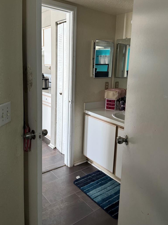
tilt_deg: -12.2
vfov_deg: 63.2
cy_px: 96
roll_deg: -2.5
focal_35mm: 28
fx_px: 181
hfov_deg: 49.7
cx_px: 81
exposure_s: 1/60
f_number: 1.78
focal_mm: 6.76
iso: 320
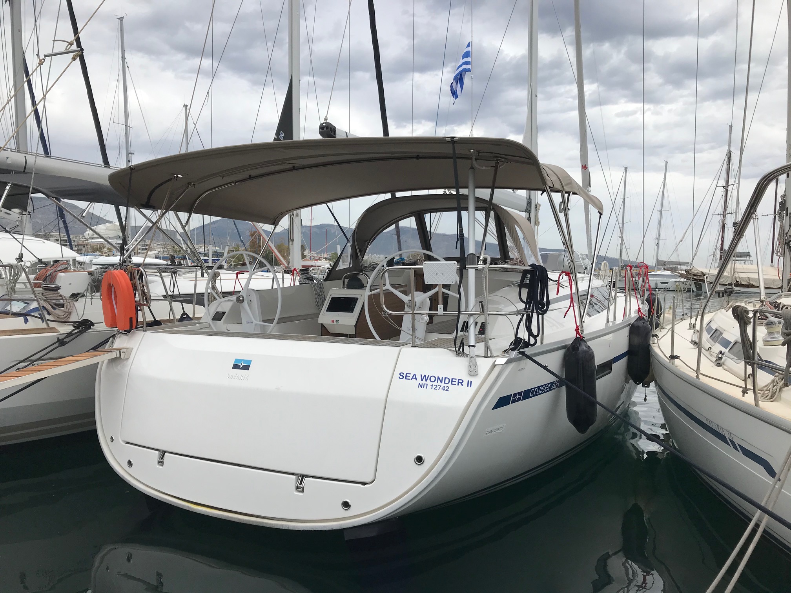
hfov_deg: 63.4
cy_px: 296
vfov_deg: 49.7
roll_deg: -0.8
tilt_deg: +0.1
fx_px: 640
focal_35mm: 28
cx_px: 396
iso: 20
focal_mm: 3.99
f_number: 1.8
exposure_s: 1/2817
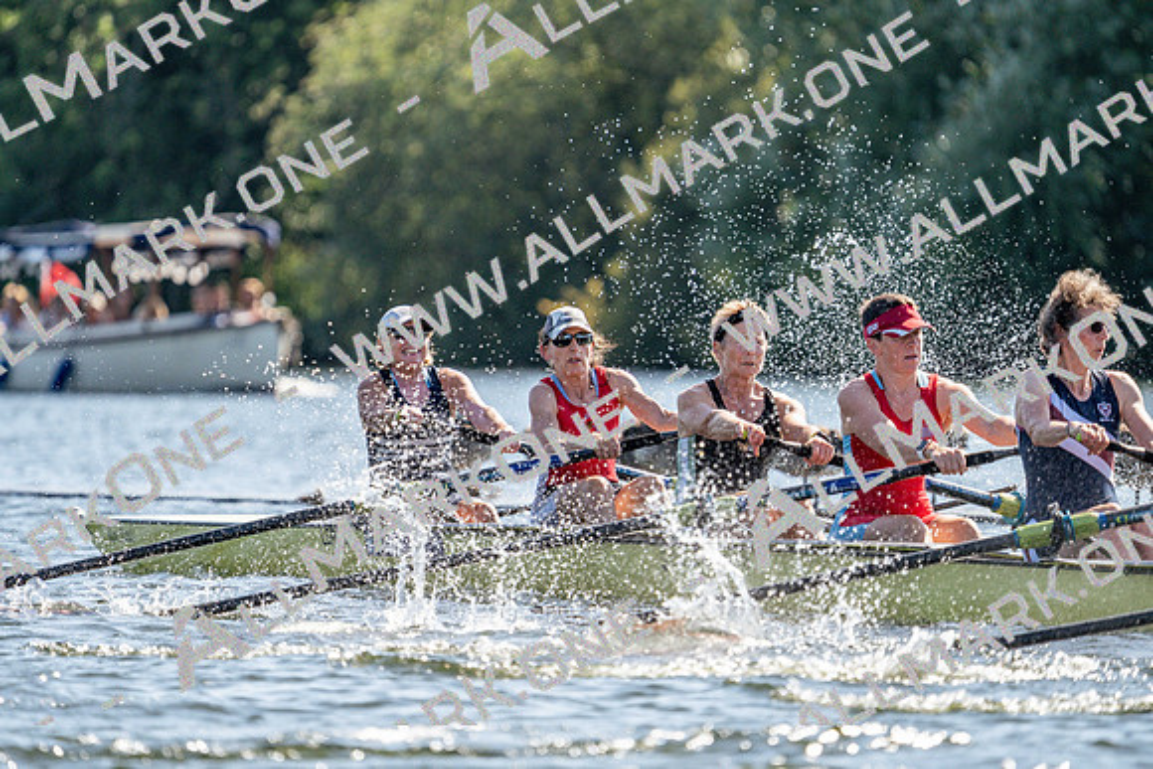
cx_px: 576
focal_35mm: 456
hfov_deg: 4.5
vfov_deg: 3.0
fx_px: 14607
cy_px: 384
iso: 500
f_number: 6.3
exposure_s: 1/2000
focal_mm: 456
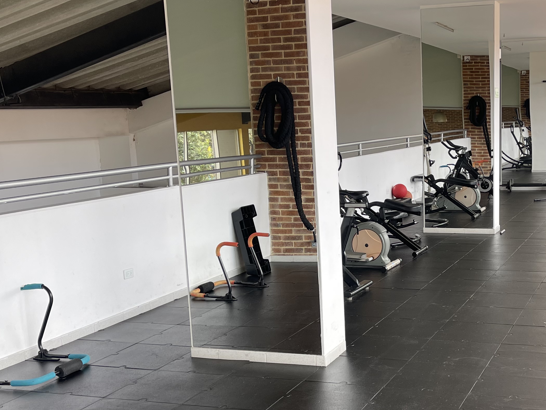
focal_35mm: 48
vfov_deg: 30.1
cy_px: 264
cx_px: 395
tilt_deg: -11.1
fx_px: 757
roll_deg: +1.7
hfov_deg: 38.8
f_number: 1.6
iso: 32
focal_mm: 5.1
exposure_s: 1/138
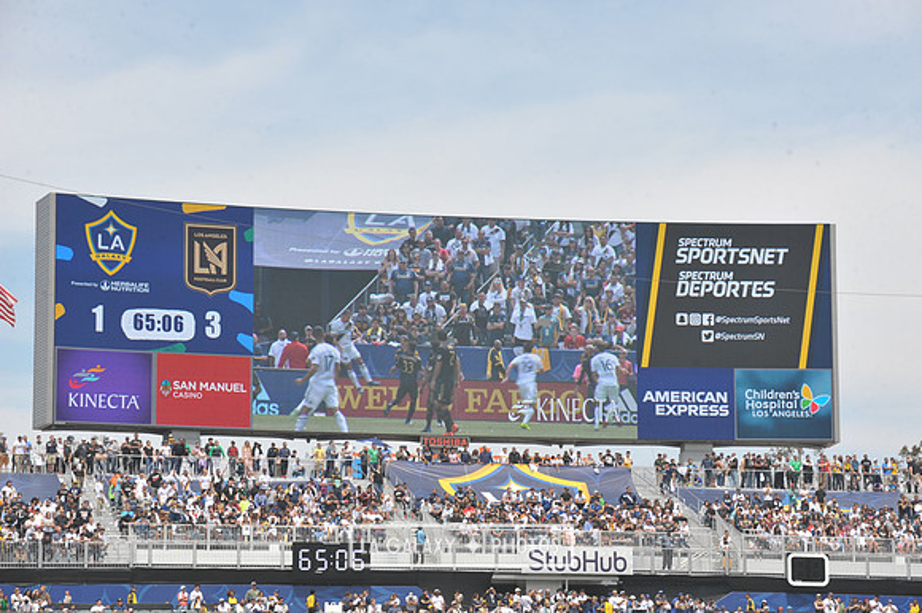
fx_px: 3327
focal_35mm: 130
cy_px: 306
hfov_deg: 15.8
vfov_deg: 10.5
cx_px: 461
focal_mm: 130
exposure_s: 1/500
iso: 320
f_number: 11
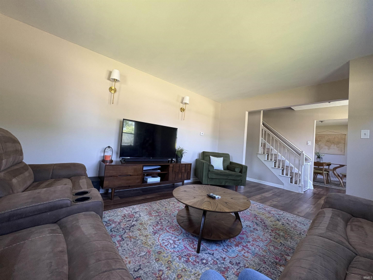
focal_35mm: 14
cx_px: 186
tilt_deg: +2.3
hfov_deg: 102.1
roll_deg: -4.6
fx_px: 151
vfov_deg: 85.7
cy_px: 140
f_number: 2.2
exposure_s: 1/78
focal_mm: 2.22
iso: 200
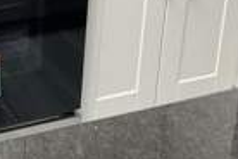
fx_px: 694
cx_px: -38
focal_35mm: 105
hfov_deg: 18.6
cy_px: -88
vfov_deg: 12.3
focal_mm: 3
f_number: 1.8
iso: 100
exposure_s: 1/60
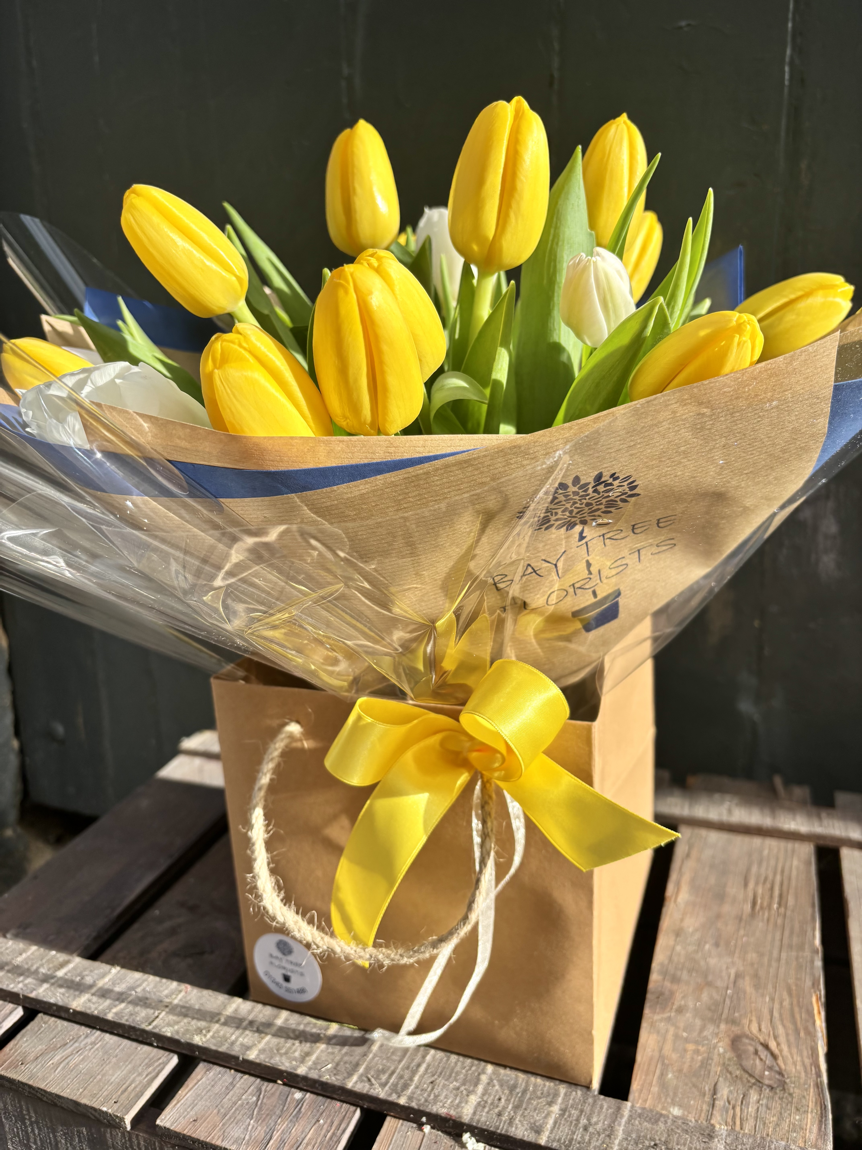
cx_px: 431
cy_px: 575
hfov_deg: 53.1
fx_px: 863
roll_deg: +0.8
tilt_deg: -14.3
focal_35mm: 26
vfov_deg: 67.3
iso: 50
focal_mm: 5.96
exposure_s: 1/1783
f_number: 1.6
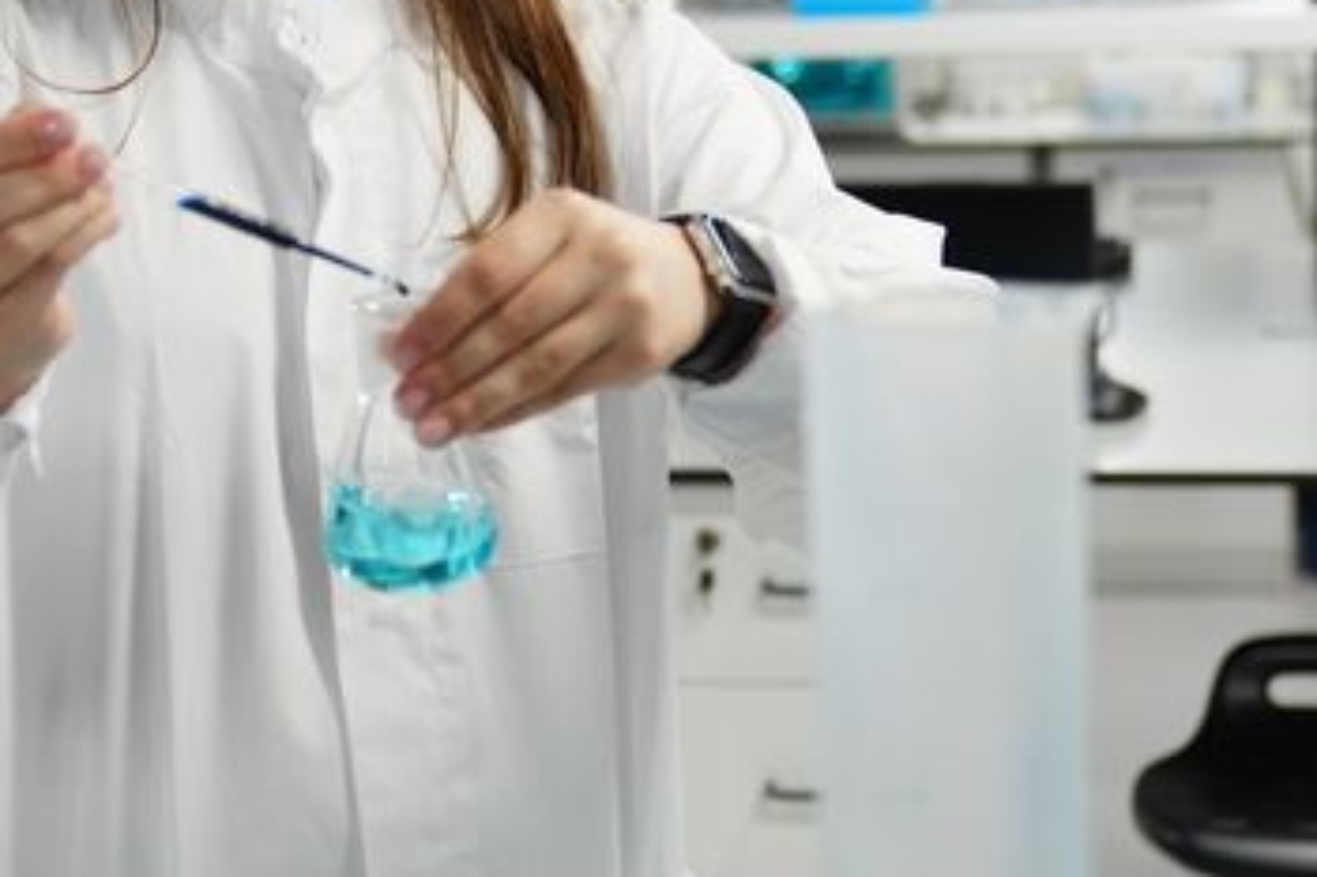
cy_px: 98
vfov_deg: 16.8
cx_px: 288
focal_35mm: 80
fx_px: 2925
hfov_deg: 25.0
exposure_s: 1/500
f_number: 2.8
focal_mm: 40
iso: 1250
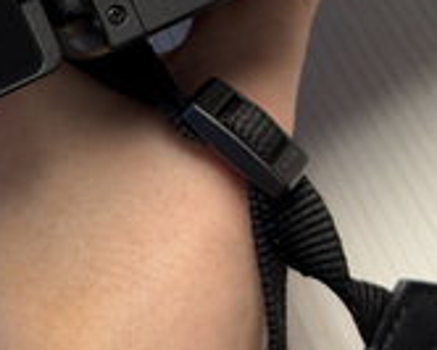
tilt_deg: -46.1
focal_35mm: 141
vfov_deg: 10.5
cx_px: 57
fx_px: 1825
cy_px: -216
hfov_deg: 13.6
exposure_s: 1/71
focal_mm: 6.76
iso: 100
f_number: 1.78
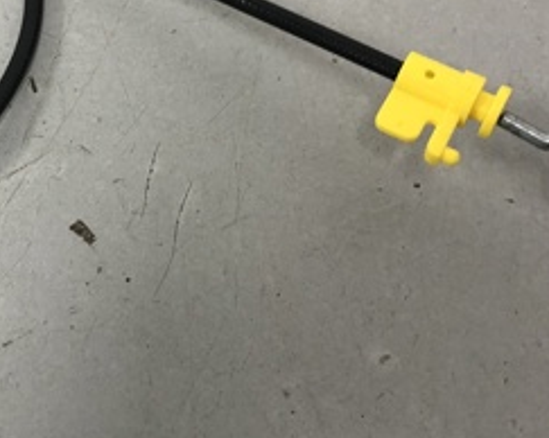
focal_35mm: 72
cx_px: 32
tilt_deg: -67.5
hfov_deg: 25.4
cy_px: 138
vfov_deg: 21.1
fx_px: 1169
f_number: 1.8
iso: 40
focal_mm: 4
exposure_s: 1/33
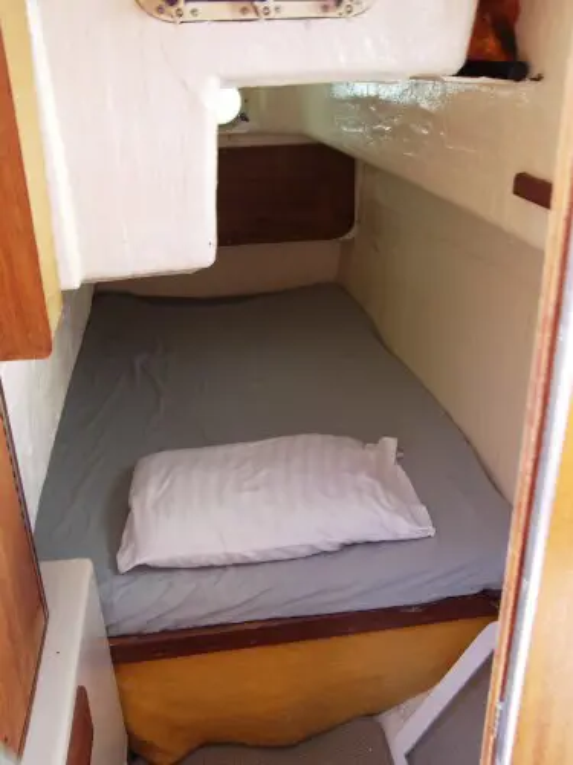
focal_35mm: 36
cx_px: 286
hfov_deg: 39.7
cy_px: 382
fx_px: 795
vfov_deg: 51.4
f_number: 3.2
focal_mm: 7.7
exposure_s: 1/5
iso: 50
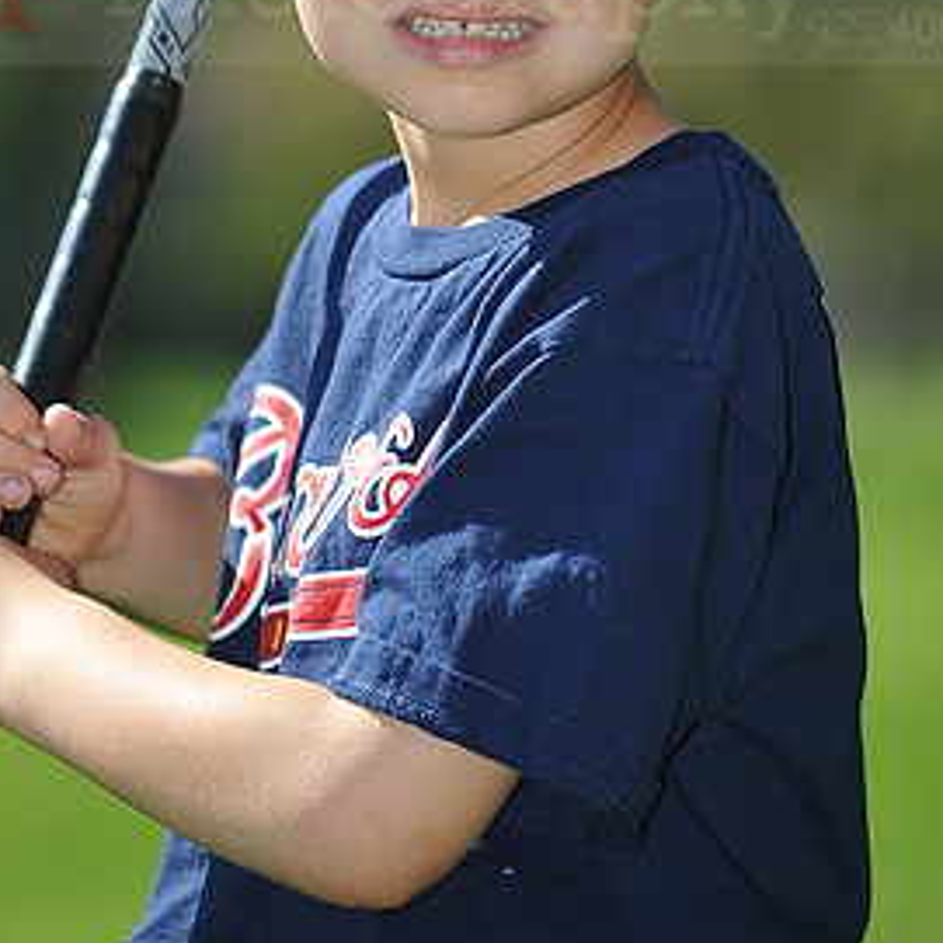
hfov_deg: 4.8
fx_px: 11188
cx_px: 358
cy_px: -45
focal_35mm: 363
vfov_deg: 4.8
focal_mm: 200
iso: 200
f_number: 4.5
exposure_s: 1/1000
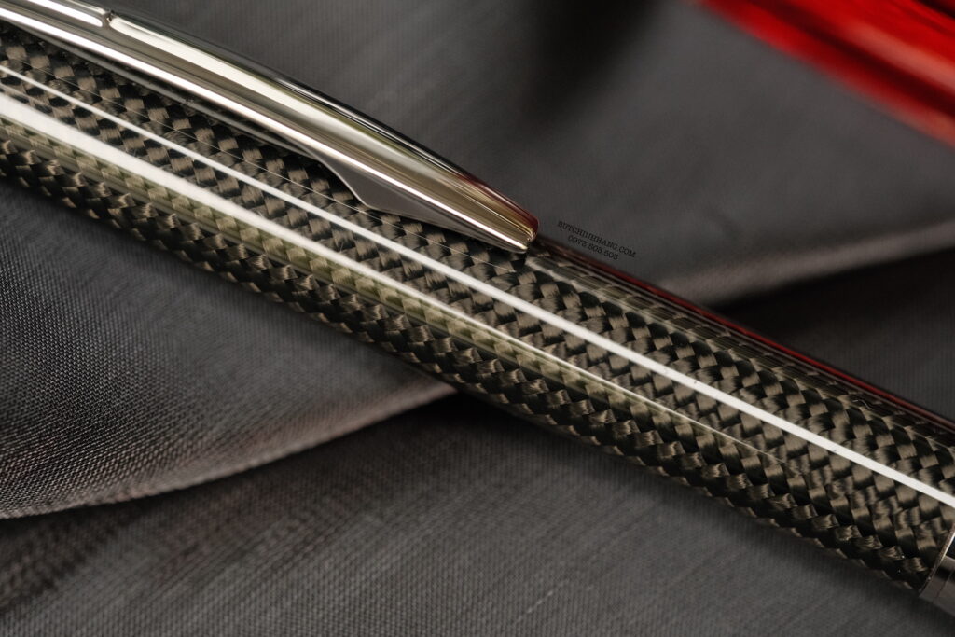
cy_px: 318
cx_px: 478
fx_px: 3184
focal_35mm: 120
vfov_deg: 11.4
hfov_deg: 17.1
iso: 1600
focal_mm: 80
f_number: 5
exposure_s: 1/320
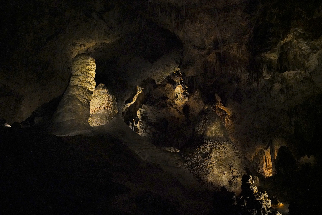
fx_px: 304
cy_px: 108
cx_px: 161
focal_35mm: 34
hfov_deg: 55.8
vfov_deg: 38.9
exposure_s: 1/80
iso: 12800
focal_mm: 34
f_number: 4.5
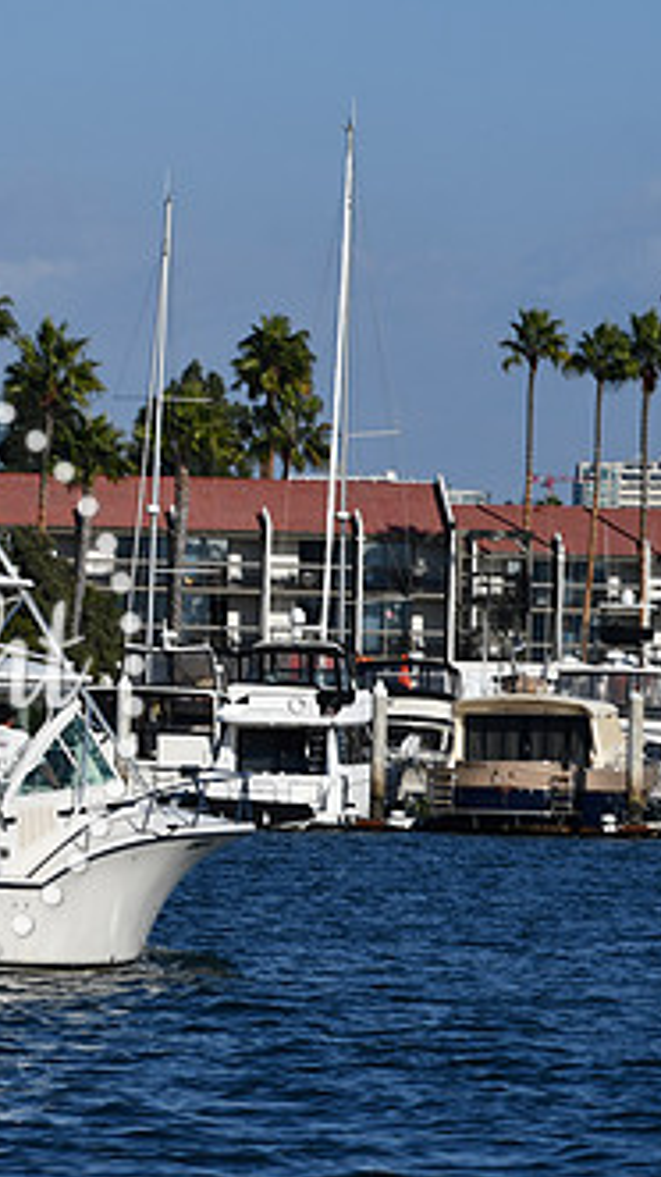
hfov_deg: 3.9
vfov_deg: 7.0
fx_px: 9604
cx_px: -195
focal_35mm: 308
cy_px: 670
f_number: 9
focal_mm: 112
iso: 100
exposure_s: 1/640
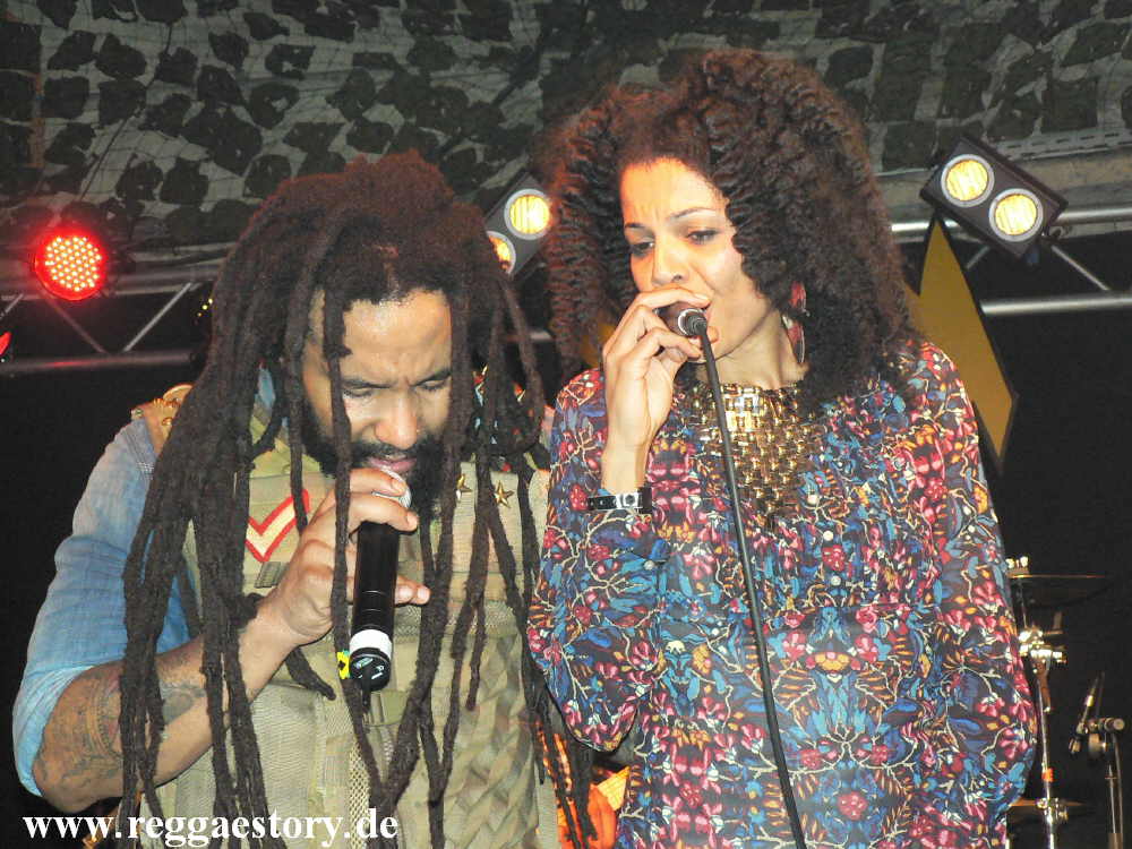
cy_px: 424
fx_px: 2224
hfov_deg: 28.6
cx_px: 566
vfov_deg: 21.6
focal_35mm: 68
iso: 400
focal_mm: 11.6
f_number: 3.2
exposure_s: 1/60
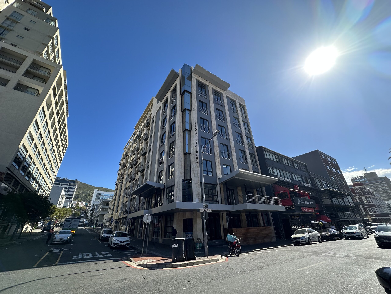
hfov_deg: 102.1
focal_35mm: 14
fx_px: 158
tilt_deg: +27.7
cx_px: 196
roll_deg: +2.5
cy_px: 147
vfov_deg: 85.7
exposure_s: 1/1435
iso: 40
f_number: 2.2
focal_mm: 2.22
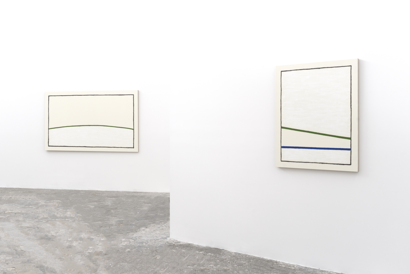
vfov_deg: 35.5
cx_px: 205
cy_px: 137
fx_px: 427
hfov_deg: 51.3
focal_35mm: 38
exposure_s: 1/4
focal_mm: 25
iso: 250
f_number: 18
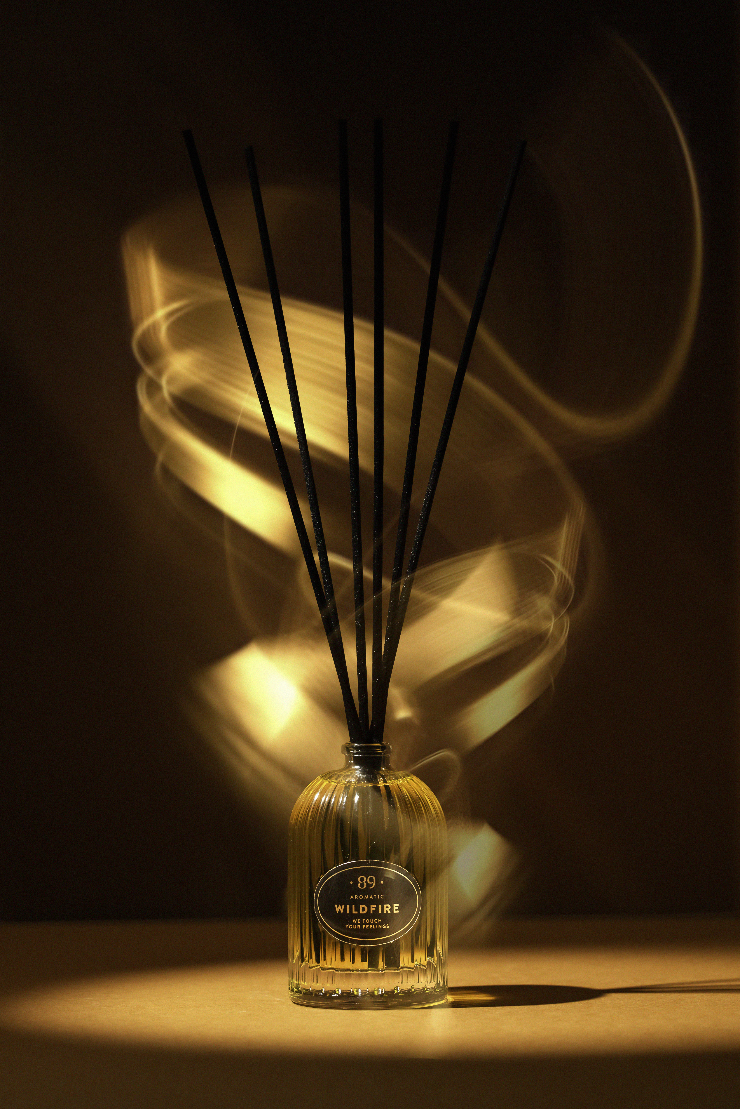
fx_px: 2772
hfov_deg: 15.2
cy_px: 554
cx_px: 370
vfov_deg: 22.6
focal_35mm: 90
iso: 200
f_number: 8
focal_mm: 90
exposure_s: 1/20
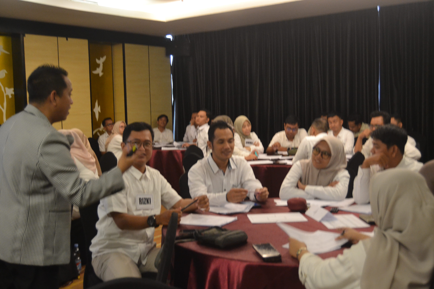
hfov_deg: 46.4
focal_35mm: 42
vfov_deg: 31.9
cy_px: 144
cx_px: 217
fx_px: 506
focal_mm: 28
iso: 1600
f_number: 4
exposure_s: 1/60
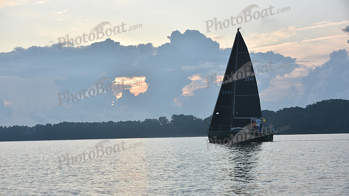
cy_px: 112
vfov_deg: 15.3
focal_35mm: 79
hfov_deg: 26.8
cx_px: 174
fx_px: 731
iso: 320
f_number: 6.3
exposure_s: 1/500
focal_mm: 75
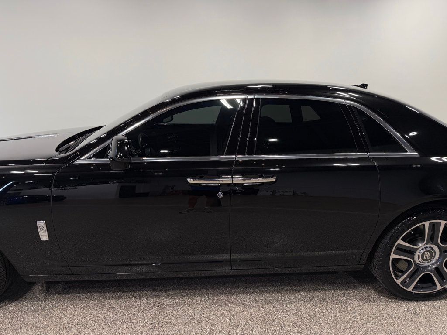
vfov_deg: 56.8
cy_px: 168
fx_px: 310
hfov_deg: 71.6
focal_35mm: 24
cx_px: 224
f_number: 1.78
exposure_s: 1/367
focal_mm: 6.76
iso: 80
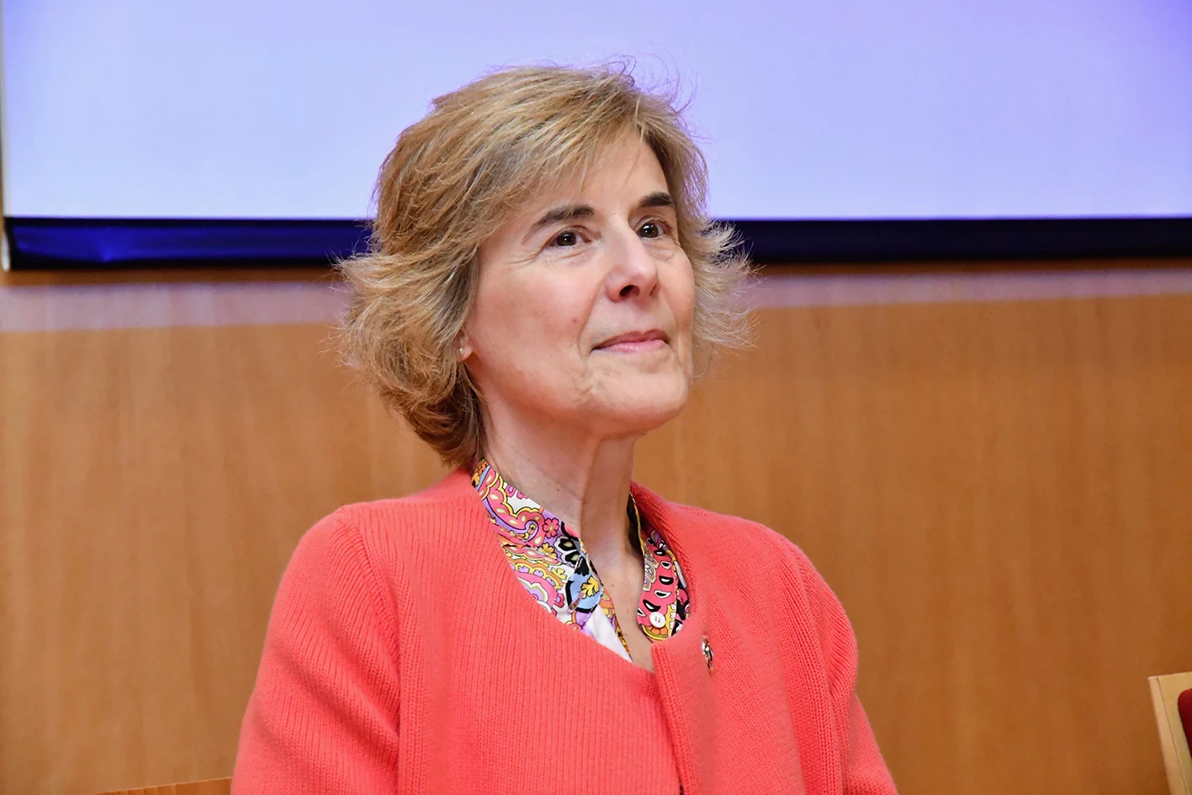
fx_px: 3377
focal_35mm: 102
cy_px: 398
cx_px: 596
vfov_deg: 13.4
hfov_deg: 20.0
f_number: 5.6
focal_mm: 68
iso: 7200
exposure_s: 1/250
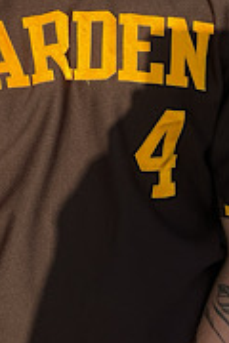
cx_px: 69
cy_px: -17
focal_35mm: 67
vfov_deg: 27.9
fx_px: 639
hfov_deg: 20.2
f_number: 1.8
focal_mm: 3
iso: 16
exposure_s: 1/1912
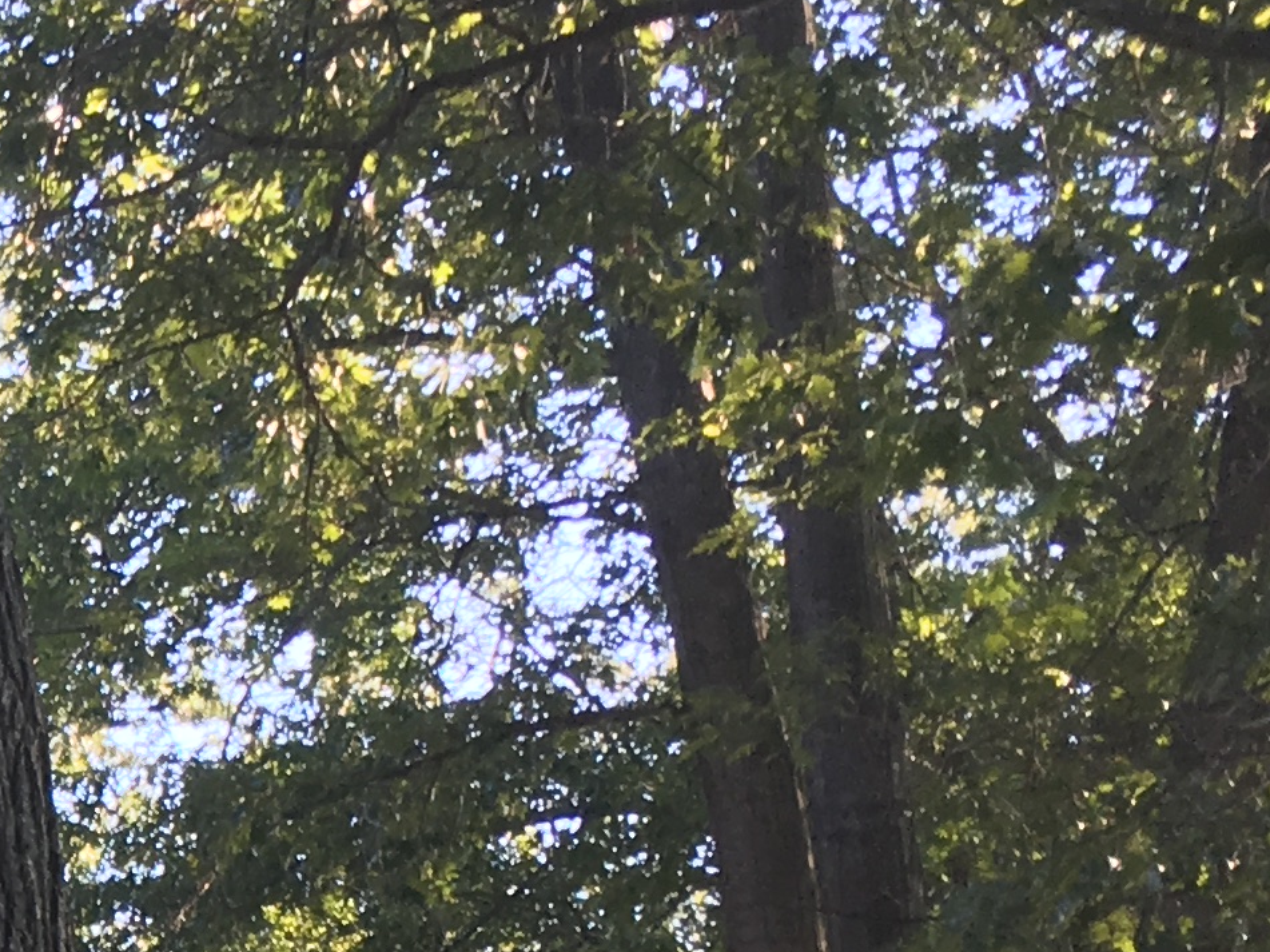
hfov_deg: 14.5
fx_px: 4512
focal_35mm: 123
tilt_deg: +3.7
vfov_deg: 11.7
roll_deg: -1.5
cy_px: 1223
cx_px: -865
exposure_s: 1/120
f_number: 2.2
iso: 25
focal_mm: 4.15
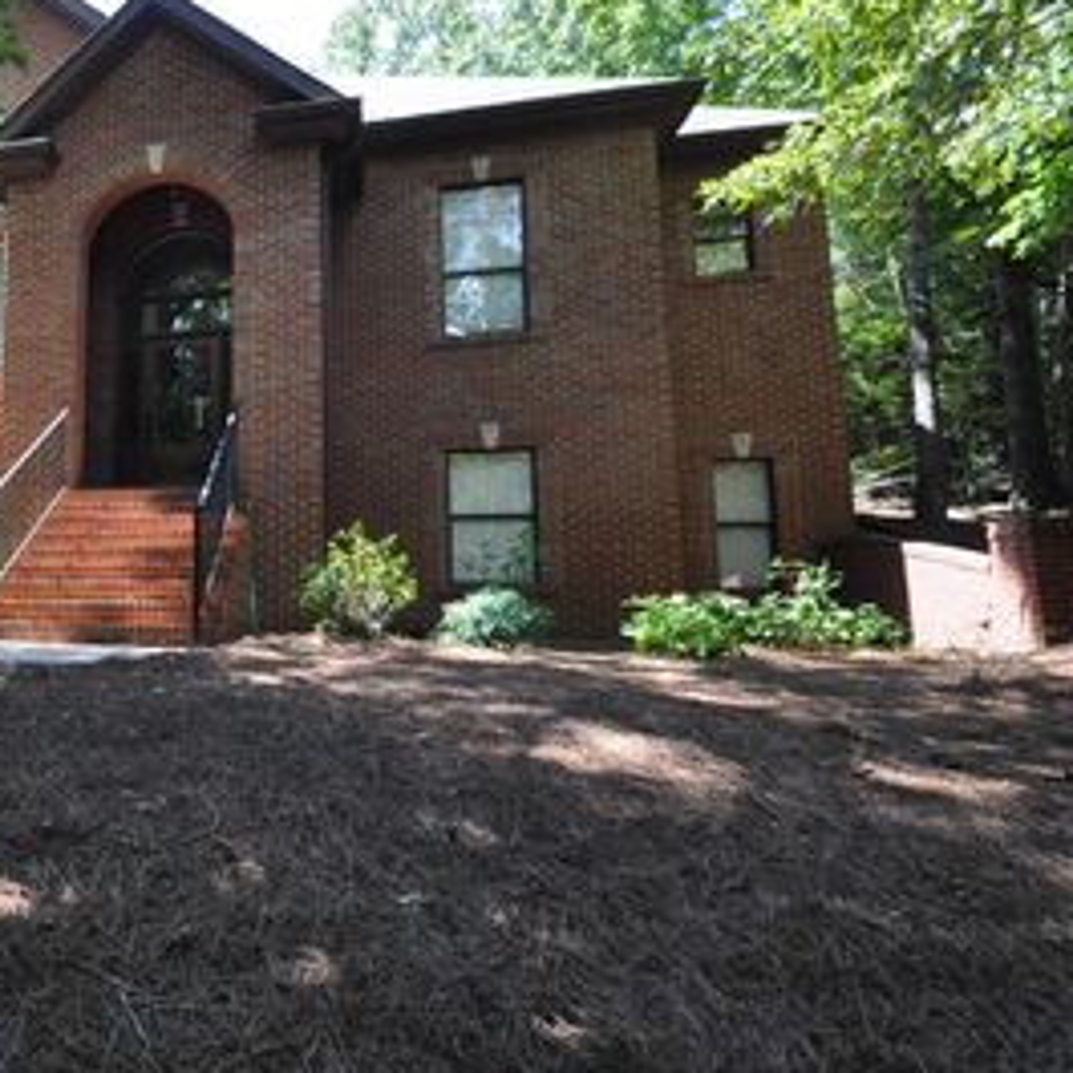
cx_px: 142
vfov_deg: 65.0
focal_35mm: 24
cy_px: 526
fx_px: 842
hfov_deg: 57.5
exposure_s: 1/80
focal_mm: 10
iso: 400
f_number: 8
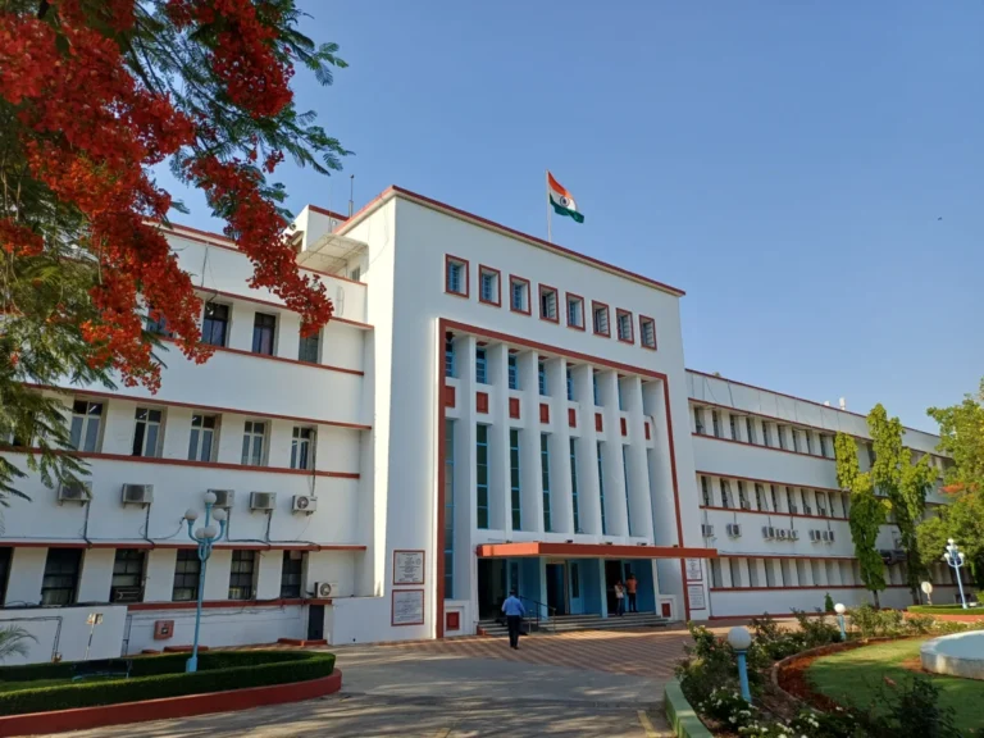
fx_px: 711
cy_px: 369
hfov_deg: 69.4
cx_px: 492
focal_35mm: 25
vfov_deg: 54.9
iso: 50
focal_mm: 4.65
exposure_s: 1/712
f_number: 1.8
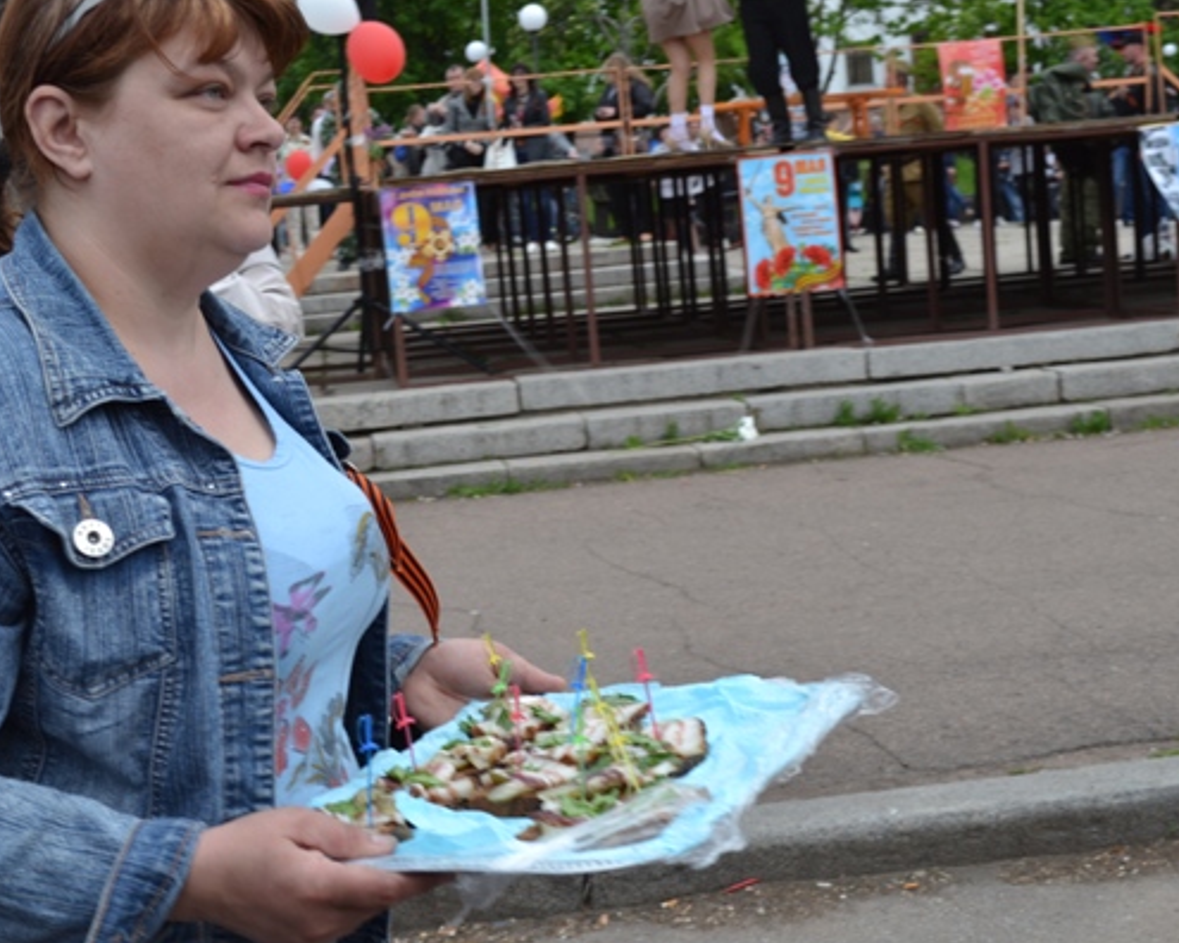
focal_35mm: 58
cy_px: 469
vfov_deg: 26.2
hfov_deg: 32.5
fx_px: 2024
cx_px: 529
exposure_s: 1/200
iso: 100
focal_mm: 34
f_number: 7.1
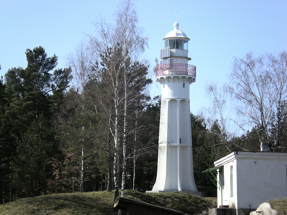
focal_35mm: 114
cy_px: 108
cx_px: 144
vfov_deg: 13.0
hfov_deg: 17.3
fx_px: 945
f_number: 5.9
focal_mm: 18.9
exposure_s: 1/168
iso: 50
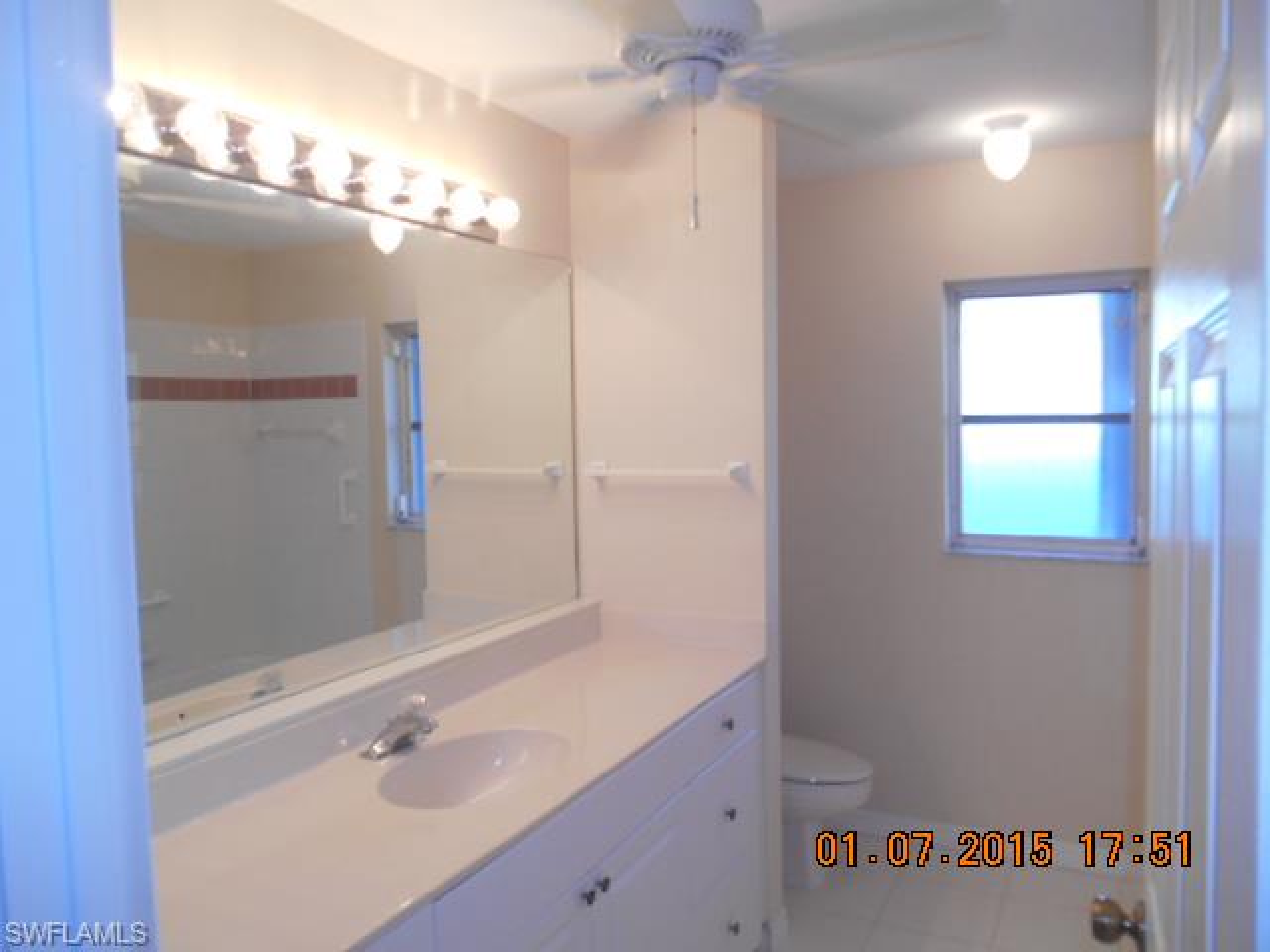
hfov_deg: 67.3
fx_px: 954
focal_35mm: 26
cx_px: 635
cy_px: 476
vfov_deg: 53.1
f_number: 3.4
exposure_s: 1/30
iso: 110
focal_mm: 4.7
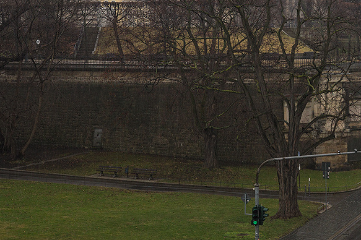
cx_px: 364
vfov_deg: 13.2
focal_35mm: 103
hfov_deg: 19.3
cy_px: 62
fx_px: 1032
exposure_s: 1/100
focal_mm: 50
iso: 320
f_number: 13
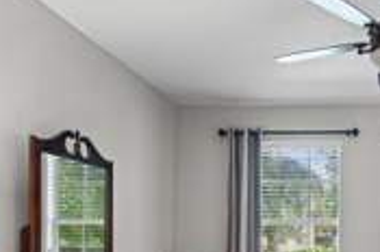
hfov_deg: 40.7
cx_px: 326
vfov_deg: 28.3
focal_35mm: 45
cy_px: 232
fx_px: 478
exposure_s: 1.3
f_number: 9
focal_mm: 16.5
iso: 250
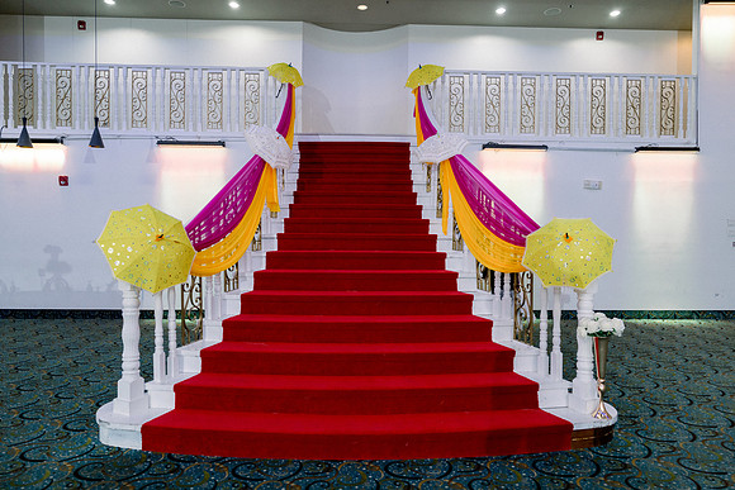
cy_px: 245
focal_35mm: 24
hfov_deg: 73.7
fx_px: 490
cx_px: 368
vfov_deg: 53.2
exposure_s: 1/160
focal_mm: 24
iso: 1000
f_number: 2.8
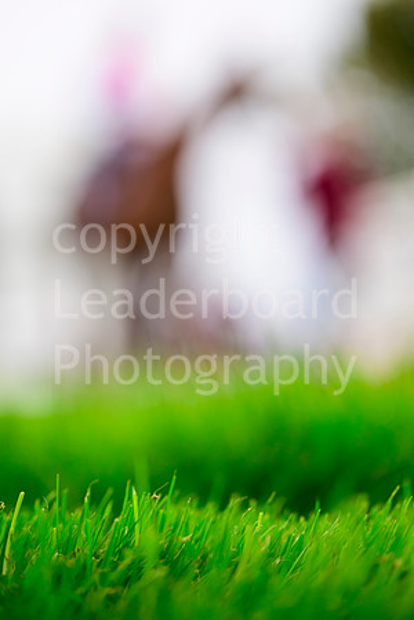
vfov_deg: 28.8
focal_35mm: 70
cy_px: 310
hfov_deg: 19.5
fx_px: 1207
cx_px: 207
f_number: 2.8
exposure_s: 1/1250
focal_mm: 70
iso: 1600
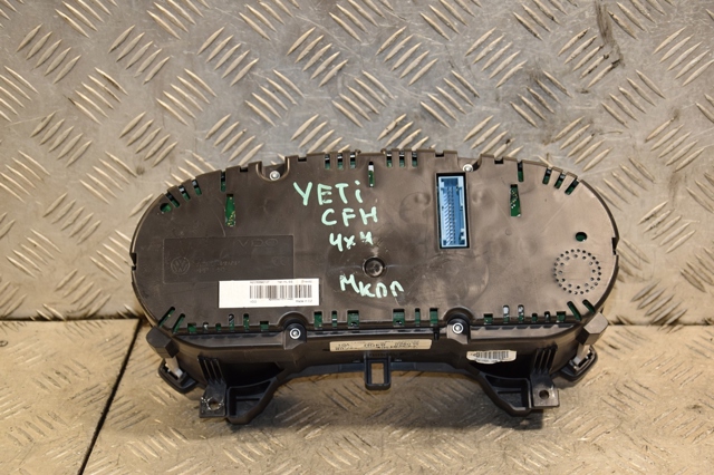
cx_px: 357
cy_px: 238
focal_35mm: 75
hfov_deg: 27.0
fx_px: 1487
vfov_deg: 18.2
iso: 800
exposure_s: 1/160
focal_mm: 50
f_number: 5
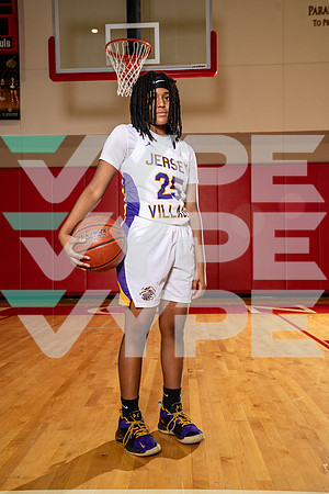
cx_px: 164
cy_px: 247
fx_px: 507
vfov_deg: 51.9
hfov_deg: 35.9
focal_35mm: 37
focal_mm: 37
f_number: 5.6
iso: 500
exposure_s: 1/250
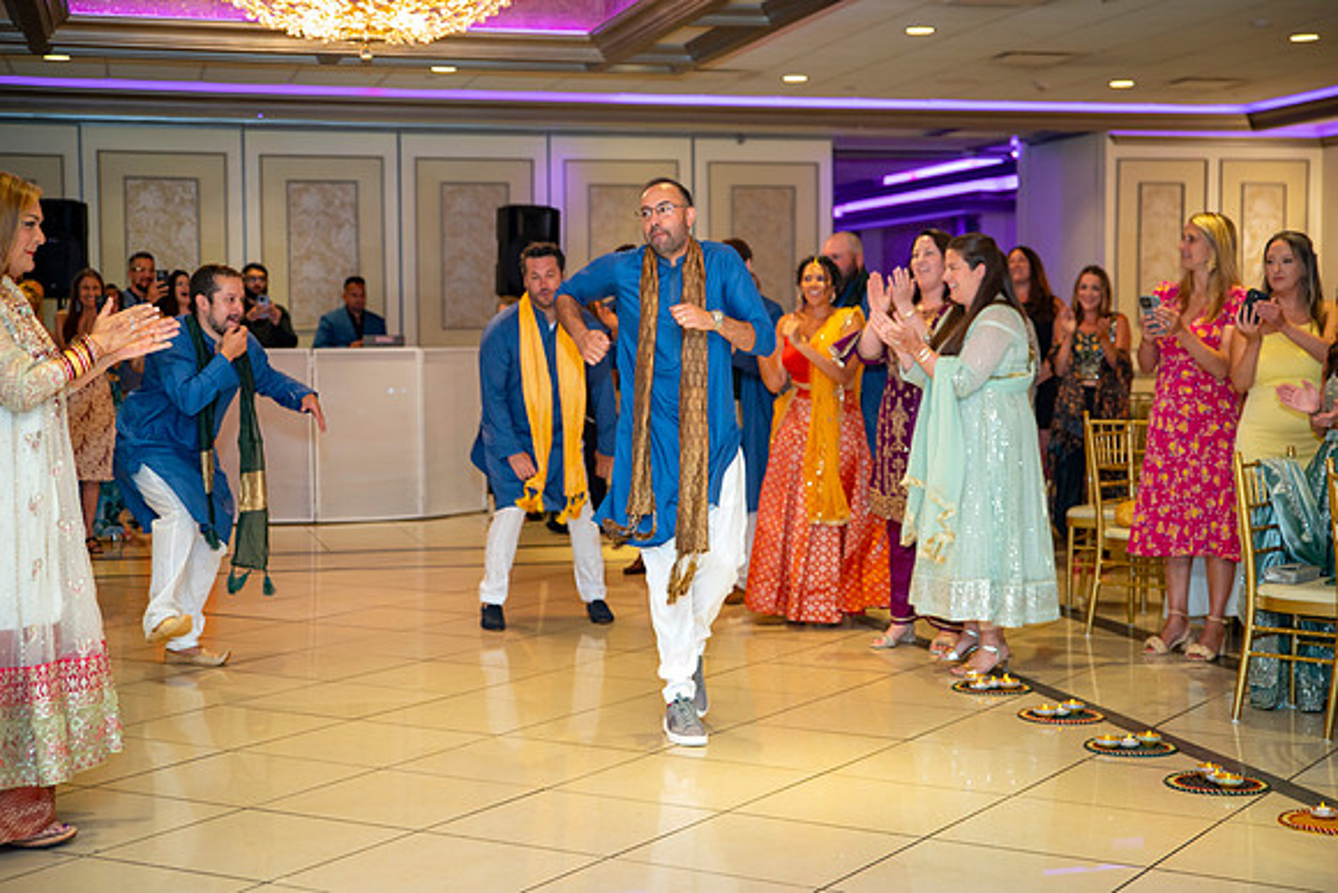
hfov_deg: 33.3
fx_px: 2240
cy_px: 442
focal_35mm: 60
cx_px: 671
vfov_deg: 22.5
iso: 1000
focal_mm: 56
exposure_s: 1/80
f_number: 2.8
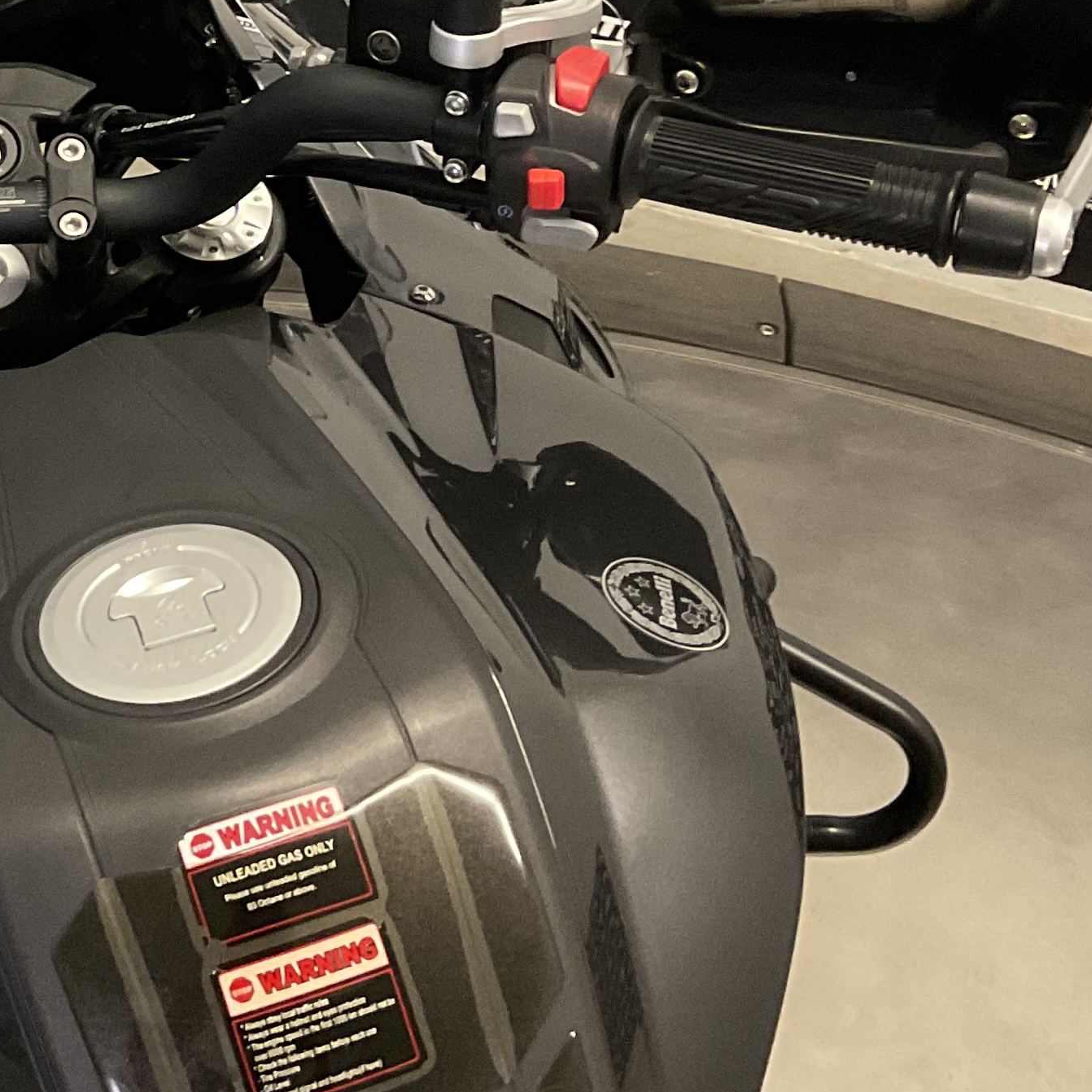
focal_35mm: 77
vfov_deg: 22.0
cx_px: 32
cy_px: 115
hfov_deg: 21.8
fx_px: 2748
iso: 250
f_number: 1.8
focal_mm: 3
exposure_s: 1/40
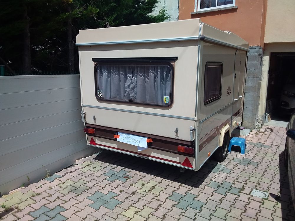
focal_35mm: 28
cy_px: 110
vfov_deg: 49.7
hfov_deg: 63.4
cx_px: 148
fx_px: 239
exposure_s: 1/4387
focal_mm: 2.91
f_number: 1.9
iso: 40
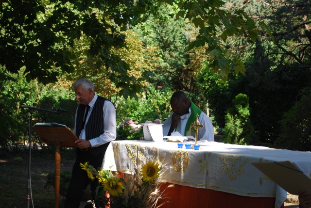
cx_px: 156
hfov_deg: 24.6
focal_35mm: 82
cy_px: 104
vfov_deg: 16.6
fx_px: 714
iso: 140
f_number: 5.6
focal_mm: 55
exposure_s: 1/125
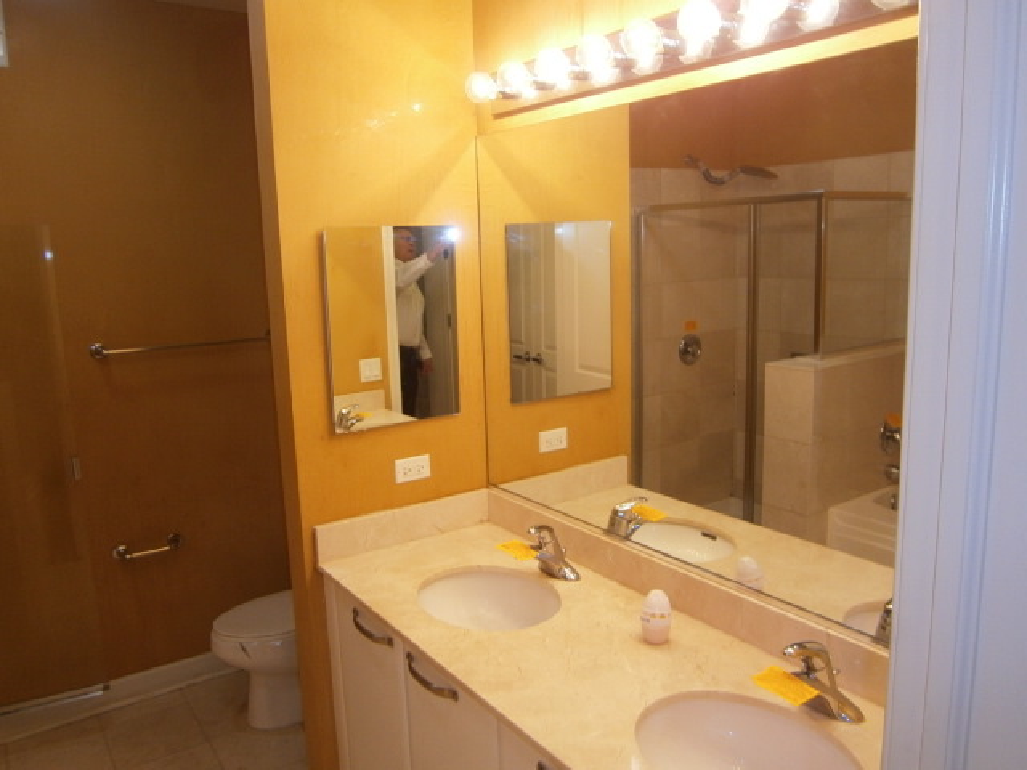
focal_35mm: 26
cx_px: 514
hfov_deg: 67.3
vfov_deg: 53.1
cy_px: 385
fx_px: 771
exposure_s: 1/30
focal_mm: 4.7
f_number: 2.8
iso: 125
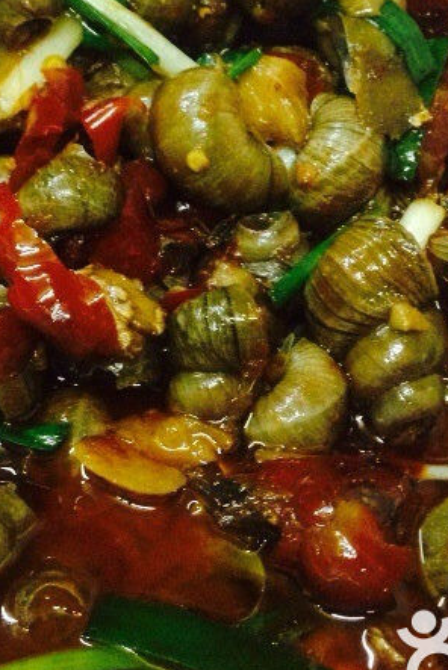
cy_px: 240
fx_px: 1230
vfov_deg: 30.3
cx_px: 132
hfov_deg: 20.5
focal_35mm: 66
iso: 400
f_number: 2.4
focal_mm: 4.12
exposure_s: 1/17
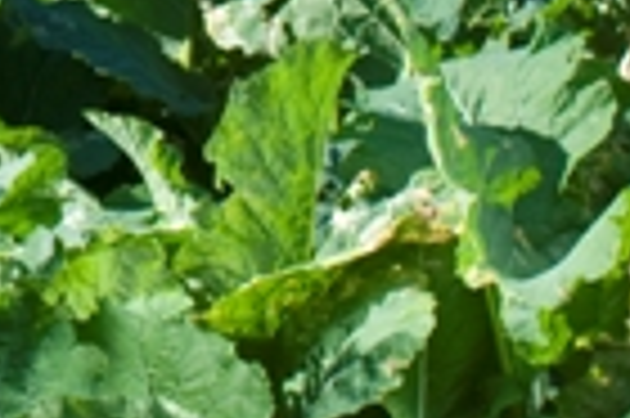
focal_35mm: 240
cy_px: -70
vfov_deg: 5.7
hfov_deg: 8.1
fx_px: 4200
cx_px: -684
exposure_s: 1/80
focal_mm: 35
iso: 100
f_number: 6.3
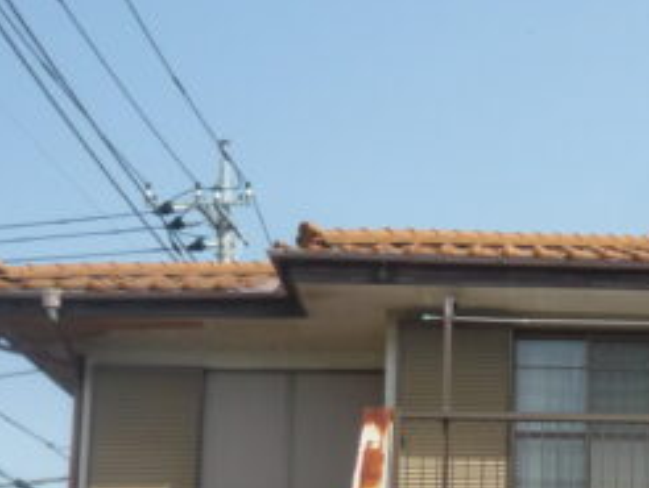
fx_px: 1464
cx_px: 625
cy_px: 583
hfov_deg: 24.1
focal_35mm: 78
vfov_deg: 18.0
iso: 100
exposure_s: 1/640
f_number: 4
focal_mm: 4.4
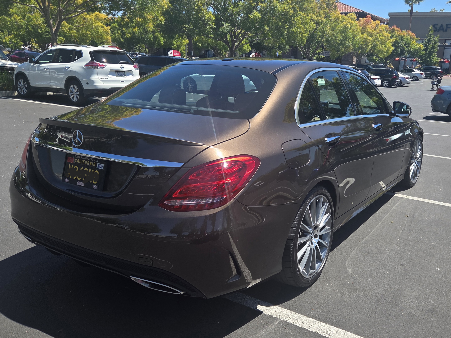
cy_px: 169
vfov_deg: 58.9
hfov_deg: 73.9
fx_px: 300
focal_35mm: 23
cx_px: 226
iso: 80
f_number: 1.8
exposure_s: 1/3333
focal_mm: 5.4
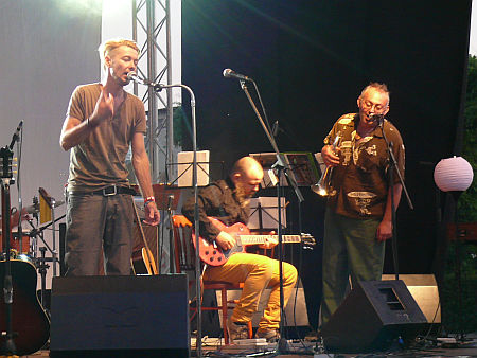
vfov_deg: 10.5
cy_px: 179
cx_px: 238
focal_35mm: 141
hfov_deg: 14.0
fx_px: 1944
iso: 200
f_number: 3.2
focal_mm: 16.8
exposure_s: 1/20
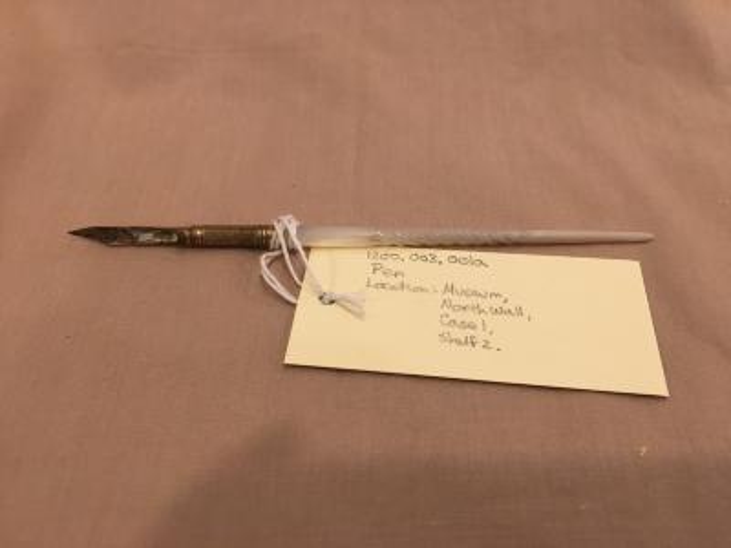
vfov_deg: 48.2
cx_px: 366
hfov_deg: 61.7
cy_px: 274
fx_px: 612
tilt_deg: -54.3
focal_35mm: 29
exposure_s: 1/30
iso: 40
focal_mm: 4.15
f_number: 2.2
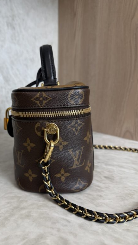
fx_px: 176
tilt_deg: -10.7
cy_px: 125
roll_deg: +0.0
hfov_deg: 42.3
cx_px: 46
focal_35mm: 27
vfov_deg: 69.9
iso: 100
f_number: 1.78
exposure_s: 1/120
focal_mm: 6.76
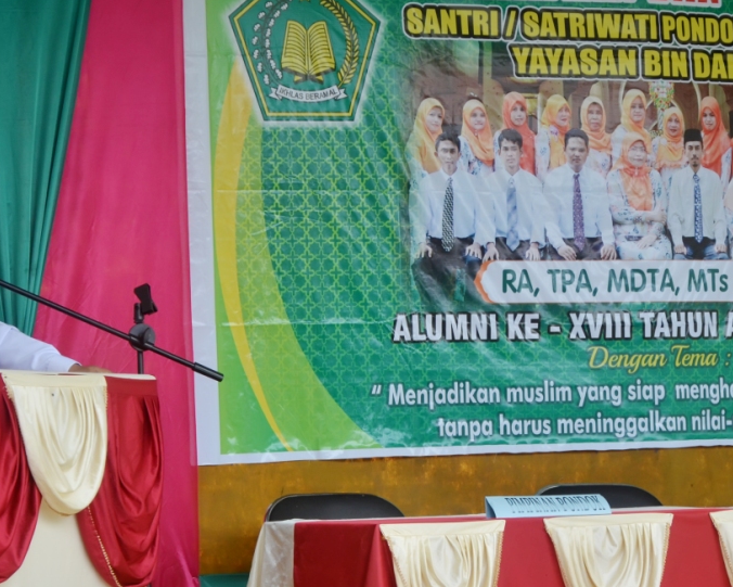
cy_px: 247
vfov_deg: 10.4
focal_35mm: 149
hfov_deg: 12.9
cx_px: 324
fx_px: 3233
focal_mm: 70
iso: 320
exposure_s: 1/160
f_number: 5.3
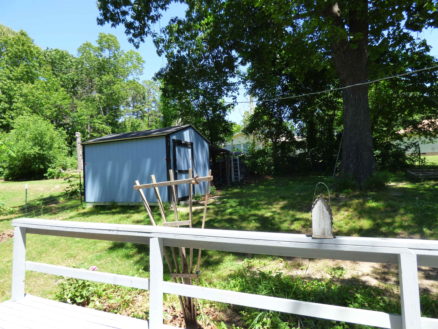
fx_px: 253
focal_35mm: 20
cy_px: 164
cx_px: 219
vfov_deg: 66.0
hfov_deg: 81.7
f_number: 2.8
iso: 200
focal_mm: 3.59
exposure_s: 1/640
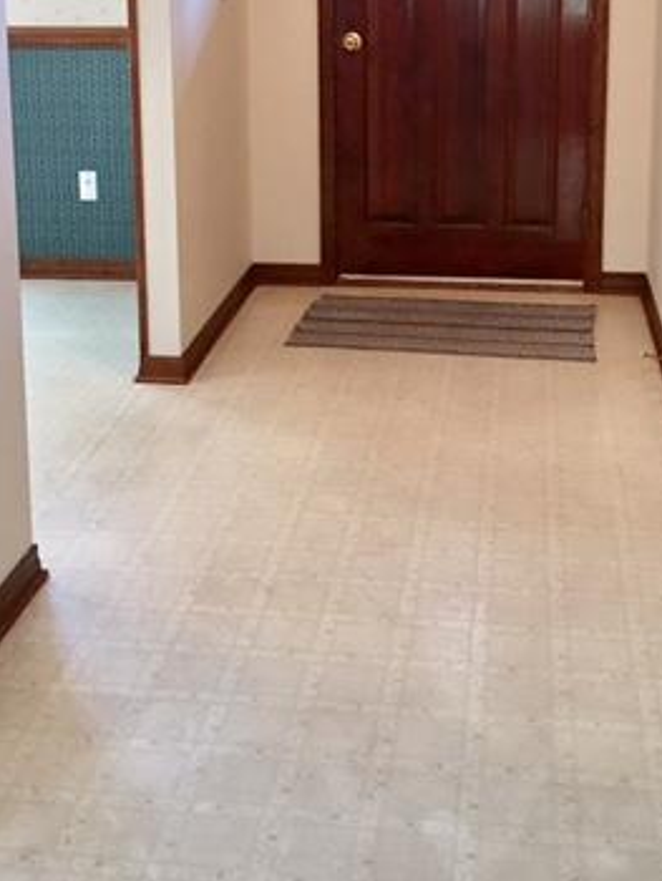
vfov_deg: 35.2
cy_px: 199
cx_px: 317
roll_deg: +1.0
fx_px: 1350
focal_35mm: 53
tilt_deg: -10.4
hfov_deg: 27.6
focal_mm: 4.15
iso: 100
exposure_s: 1/15
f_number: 2.2
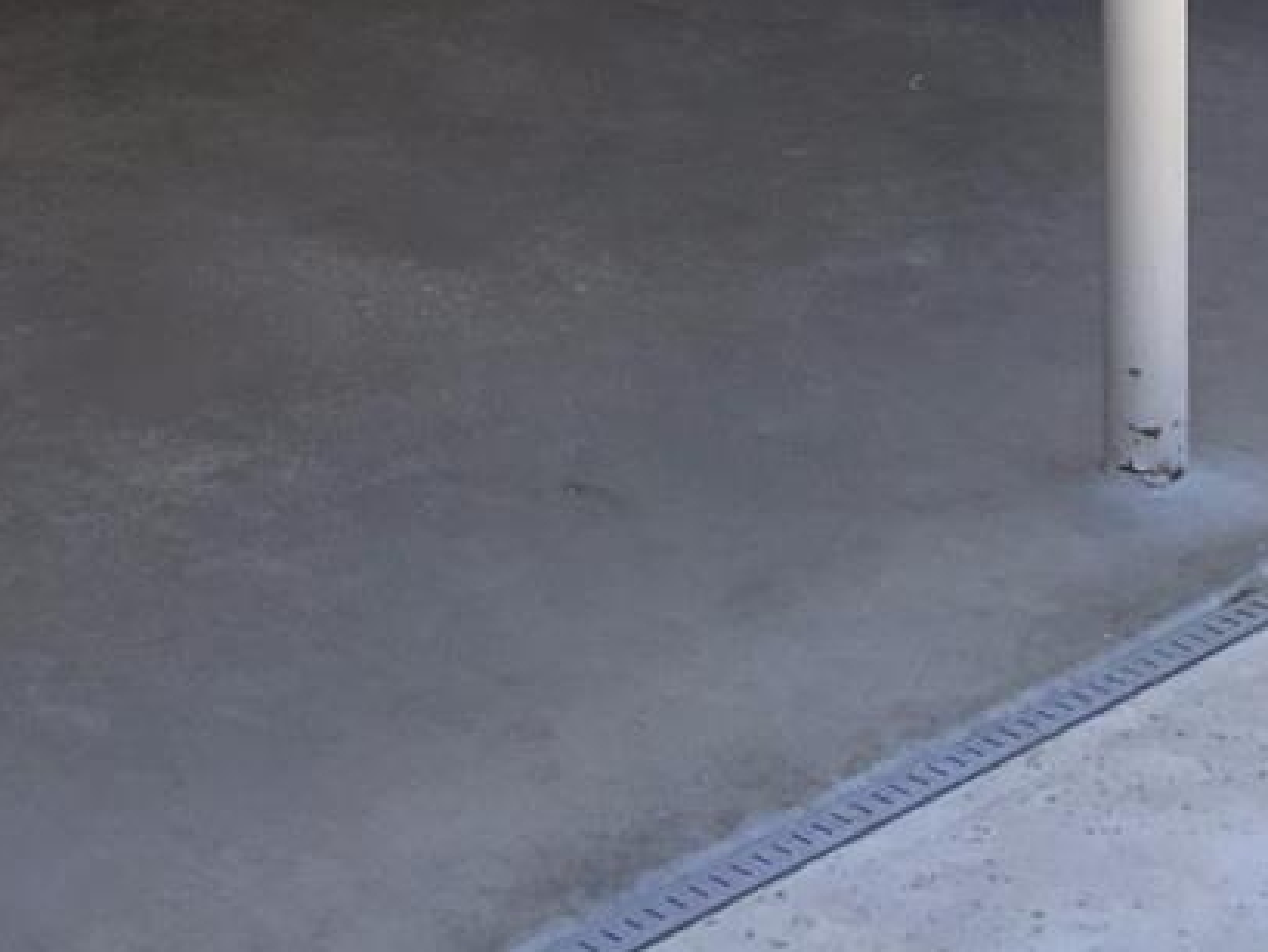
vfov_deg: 12.7
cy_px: -767
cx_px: 405
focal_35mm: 106
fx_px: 3885
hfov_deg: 18.5
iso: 25
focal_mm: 4.15
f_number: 2.2
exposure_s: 1/248
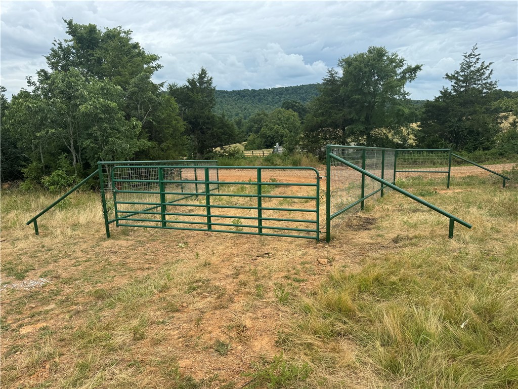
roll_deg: +1.8
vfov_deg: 56.8
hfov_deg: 71.6
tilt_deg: -12.7
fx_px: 359
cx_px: 259
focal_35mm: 24
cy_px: 194
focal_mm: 6.76
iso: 80
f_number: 1.78
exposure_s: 1/2252
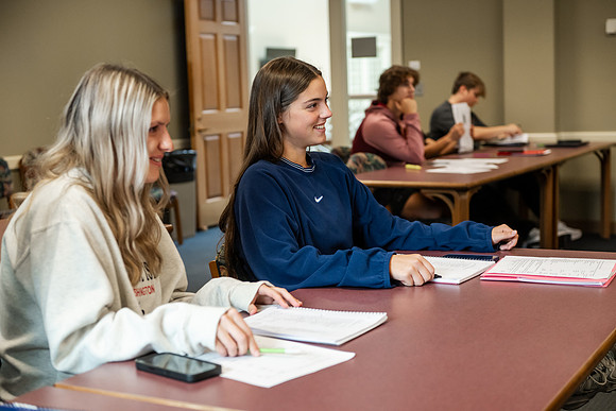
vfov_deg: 24.2
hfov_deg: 35.6
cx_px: 308
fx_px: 958
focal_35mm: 56
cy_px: 206
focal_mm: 56
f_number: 3.2
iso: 1600
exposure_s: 1/200
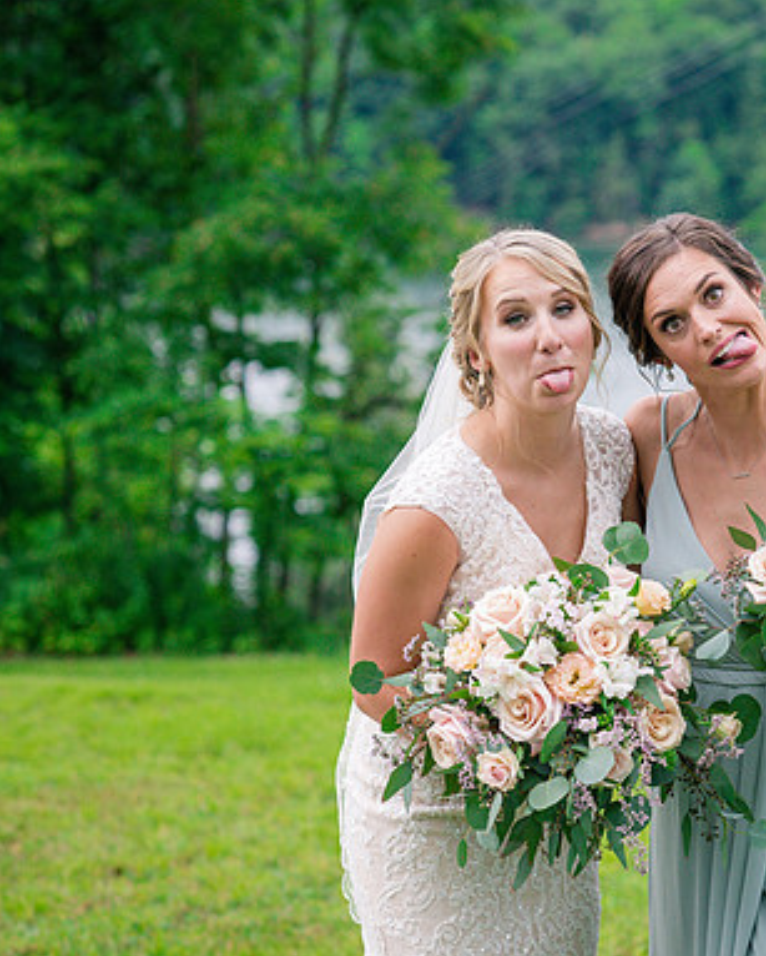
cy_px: 435
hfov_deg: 11.6
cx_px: 729
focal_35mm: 132
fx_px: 3736
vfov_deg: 14.6
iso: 500
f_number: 3.5
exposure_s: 1/2000
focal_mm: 85
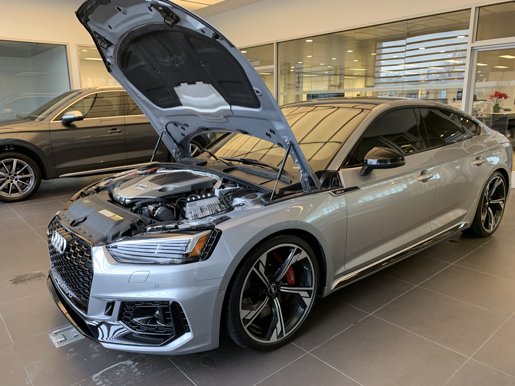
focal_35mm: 26
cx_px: 258
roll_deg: +0.3
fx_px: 387
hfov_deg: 67.3
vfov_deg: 53.1
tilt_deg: -12.6
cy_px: 193
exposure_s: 1/60
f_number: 1.8
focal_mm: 4.25
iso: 125
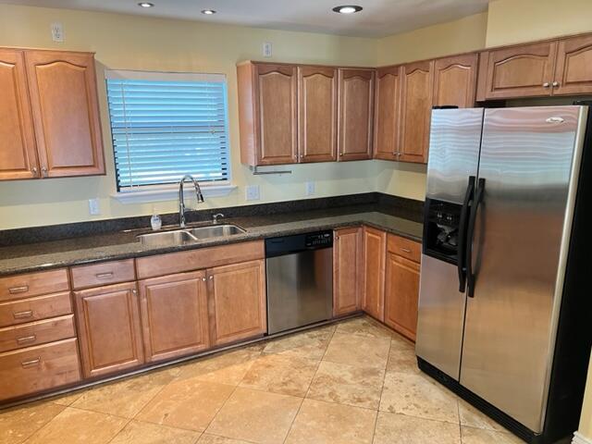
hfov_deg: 67.3
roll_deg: +0.9
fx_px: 445
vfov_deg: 53.1
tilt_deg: -13.4
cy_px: 222
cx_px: 296
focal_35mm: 26
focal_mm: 5.7
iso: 100
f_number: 1.5
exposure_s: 1/60
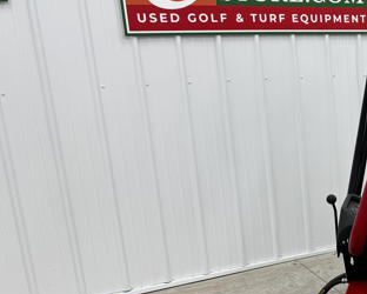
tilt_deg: -17.7
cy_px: 221
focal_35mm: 60
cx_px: 442
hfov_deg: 27.6
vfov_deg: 25.1
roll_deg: -0.3
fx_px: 652
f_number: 1.78
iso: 64
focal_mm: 6.76
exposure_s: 1/120
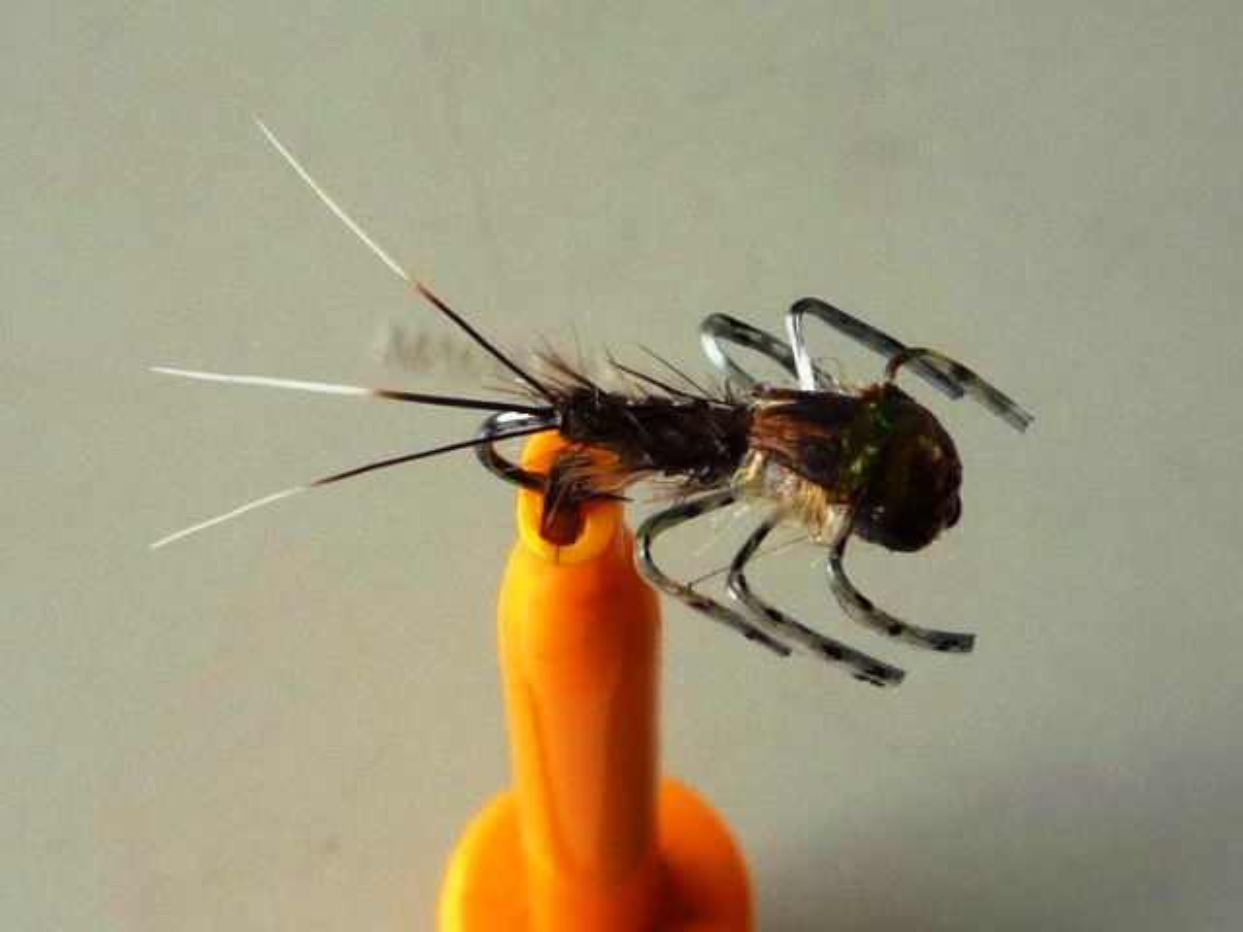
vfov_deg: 46.8
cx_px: 622
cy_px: 466
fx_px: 1077
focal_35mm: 30
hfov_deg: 60.0
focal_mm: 5.2
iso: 100
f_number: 4
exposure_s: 1/100
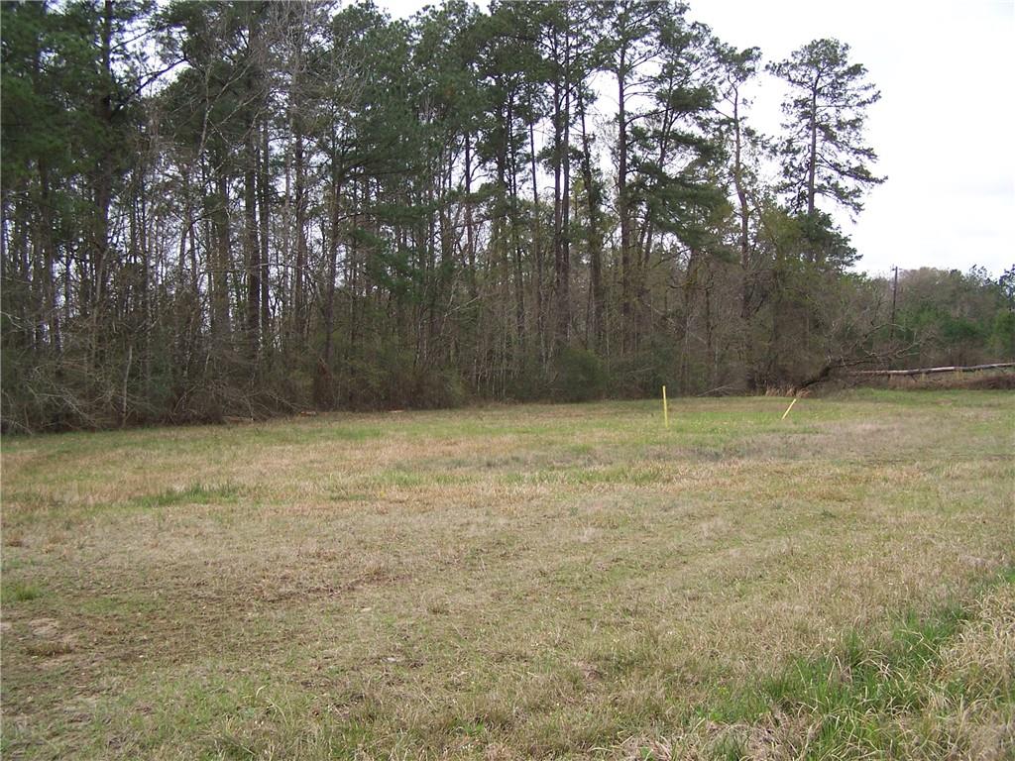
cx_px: 508
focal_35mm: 38
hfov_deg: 49.0
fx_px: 1114
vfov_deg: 37.7
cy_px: 380
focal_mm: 6.3
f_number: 2.8
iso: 80
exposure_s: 1/250
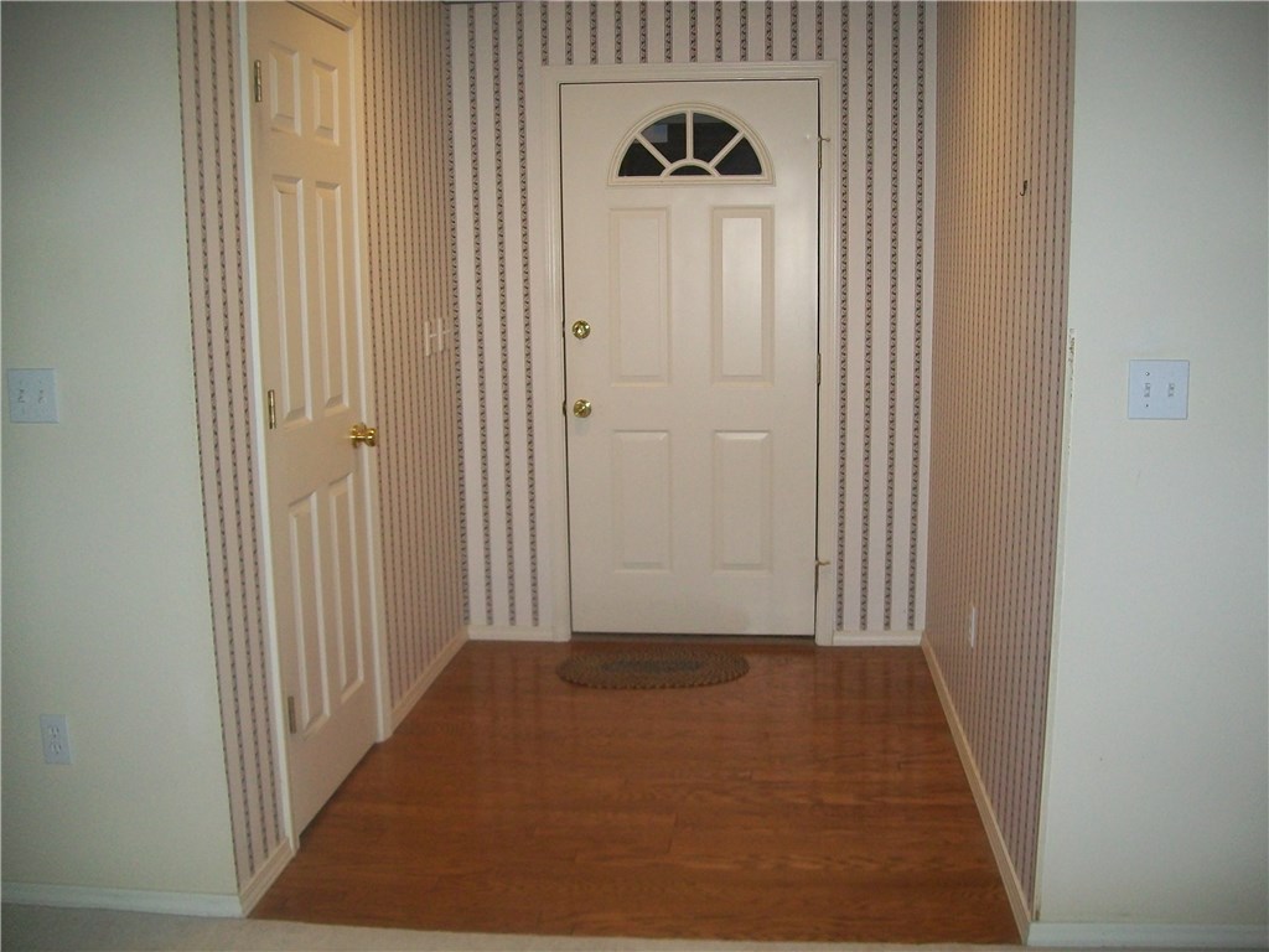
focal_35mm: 34
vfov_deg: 41.8
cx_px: 634
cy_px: 476
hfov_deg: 54.0
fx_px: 1246
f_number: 2.7
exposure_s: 1/60
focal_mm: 6.1
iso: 160
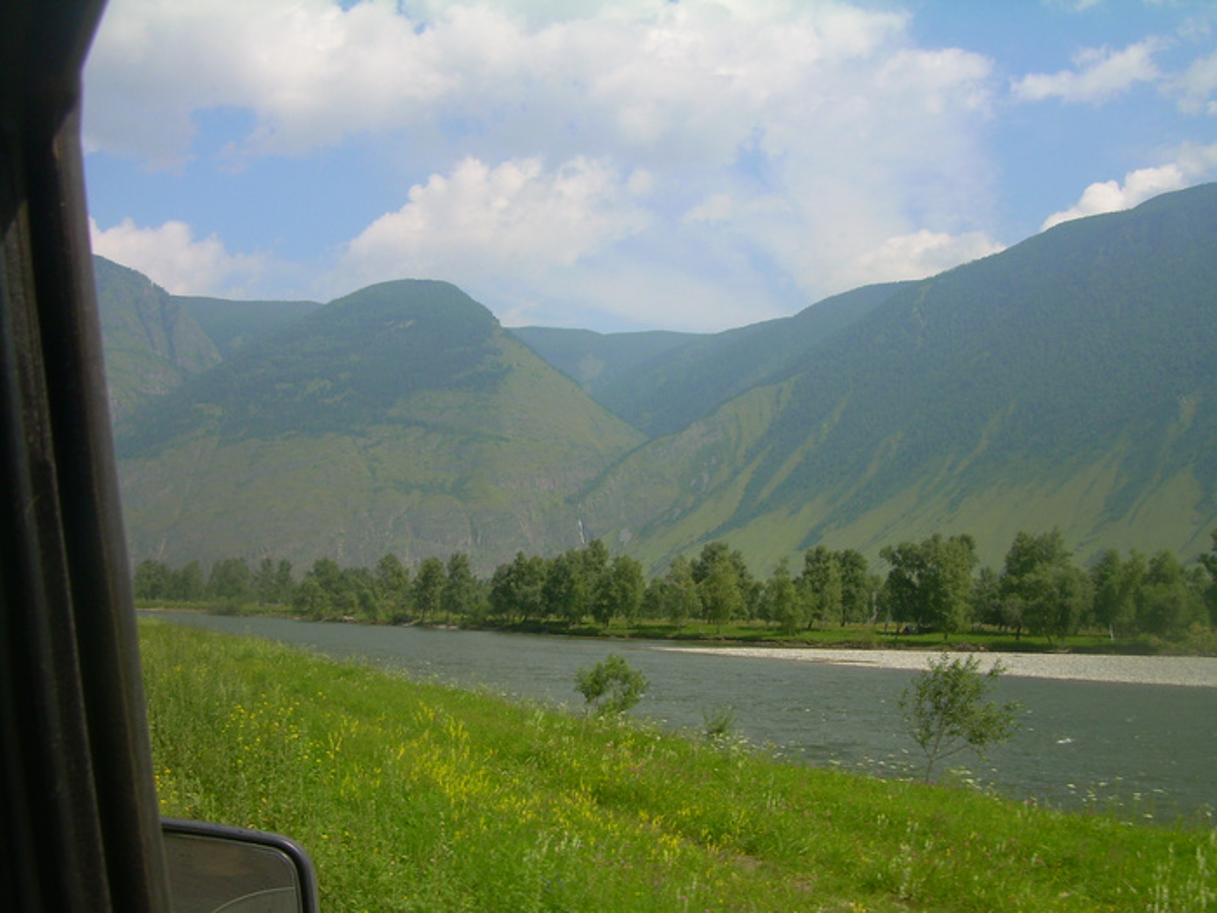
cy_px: 456
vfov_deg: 37.7
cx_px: 608
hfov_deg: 49.0
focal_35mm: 38
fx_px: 1336
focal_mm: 6.3
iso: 50
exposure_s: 1/500
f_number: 4.6
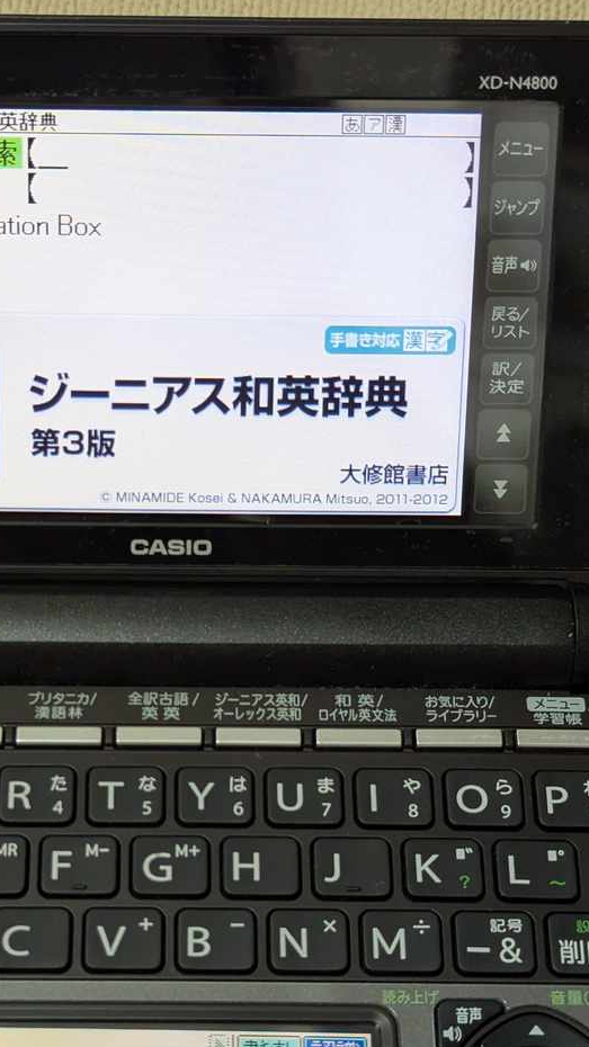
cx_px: 169
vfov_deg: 29.2
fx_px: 1999
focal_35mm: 72
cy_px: 673
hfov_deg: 16.7
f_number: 1.85
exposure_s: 1/44.4
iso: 229
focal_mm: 6.81
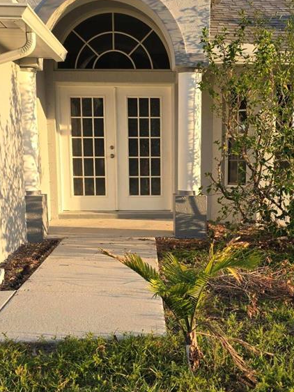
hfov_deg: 29.6
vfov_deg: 38.8
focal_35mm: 49
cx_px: 177
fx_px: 555
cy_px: 224
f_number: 1.7
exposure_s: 1/207
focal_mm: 6.3
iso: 12
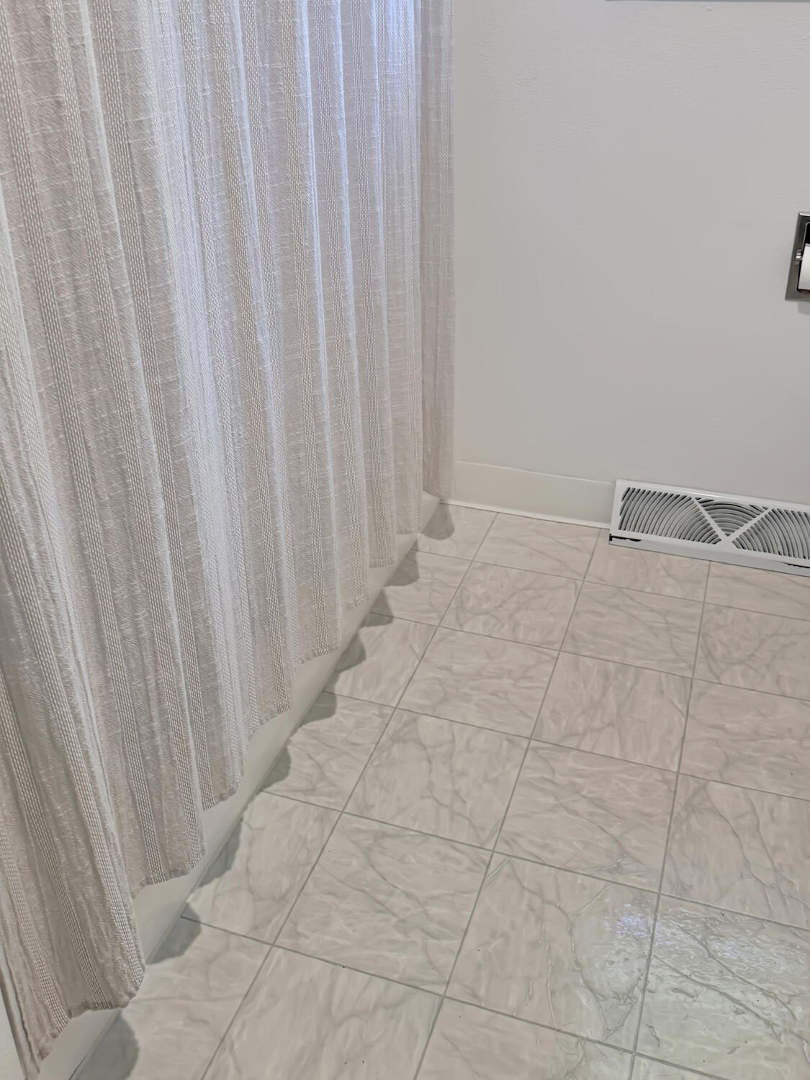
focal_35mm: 32
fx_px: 998
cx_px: 413
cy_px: 449
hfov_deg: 44.2
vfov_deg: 56.5
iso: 100
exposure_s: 1/60
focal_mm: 6.76
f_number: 1.78
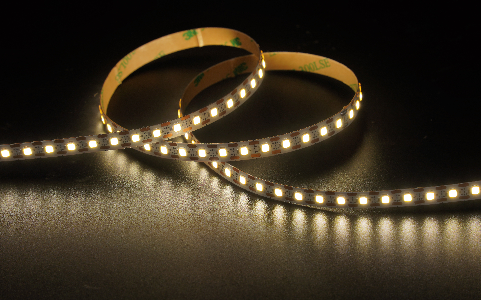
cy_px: 141
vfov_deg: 8.0
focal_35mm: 164
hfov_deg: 12.8
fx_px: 2150
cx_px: 241
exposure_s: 1/80
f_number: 14
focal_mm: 160
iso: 100
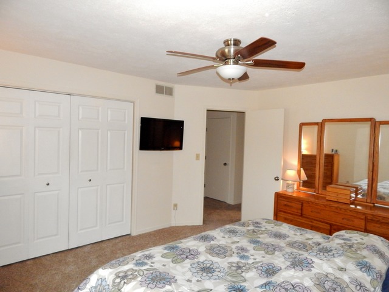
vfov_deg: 61.1
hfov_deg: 76.4
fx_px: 247
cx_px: 194
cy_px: 146
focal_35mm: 22
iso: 720
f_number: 6
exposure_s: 1/30
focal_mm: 4
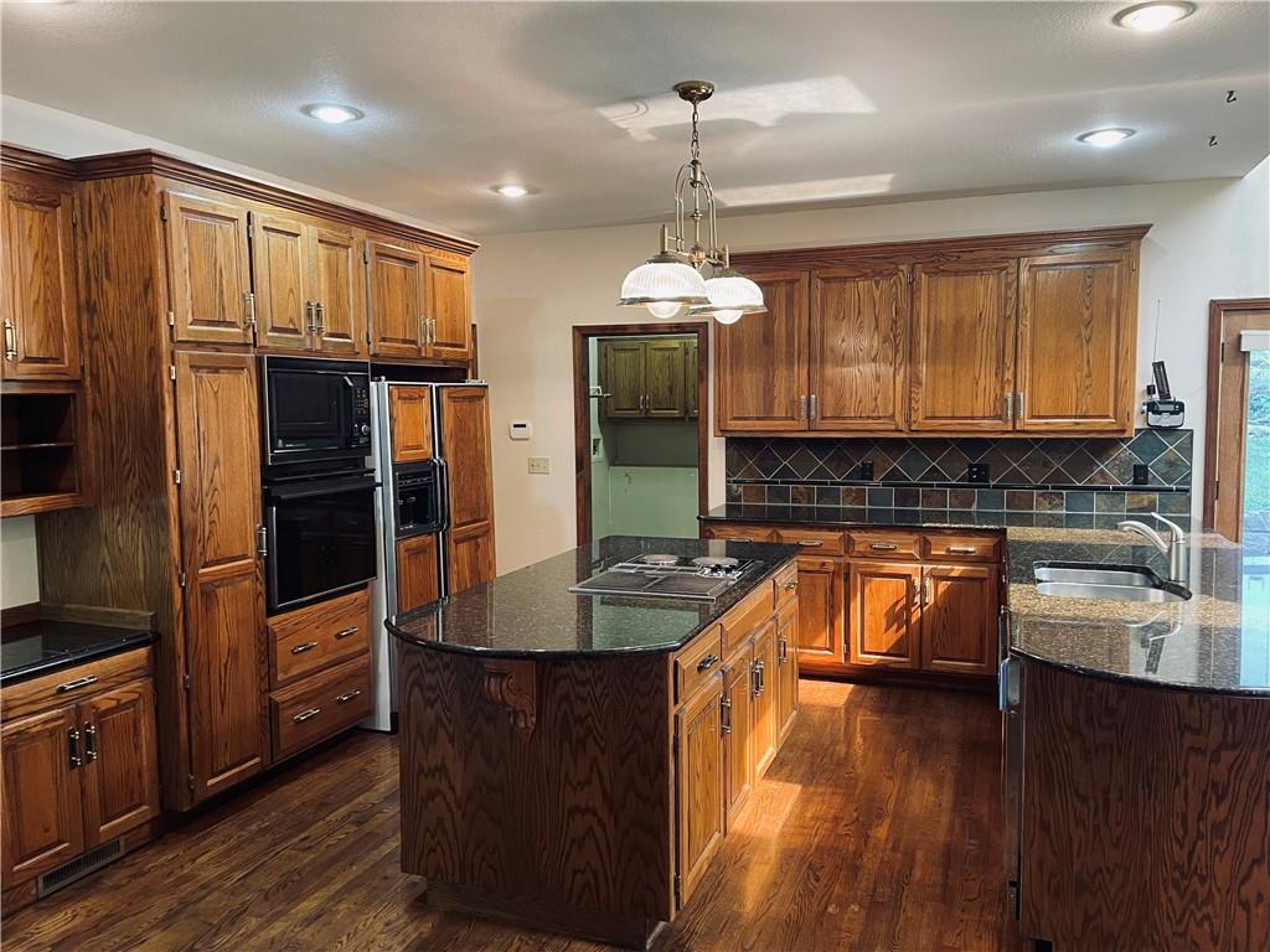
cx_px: 635
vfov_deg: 53.1
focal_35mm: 26
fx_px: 954
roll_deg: +1.1
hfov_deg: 67.3
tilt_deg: -3.8
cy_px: 476
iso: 250
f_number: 1.6
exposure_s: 1/60
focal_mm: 4.2
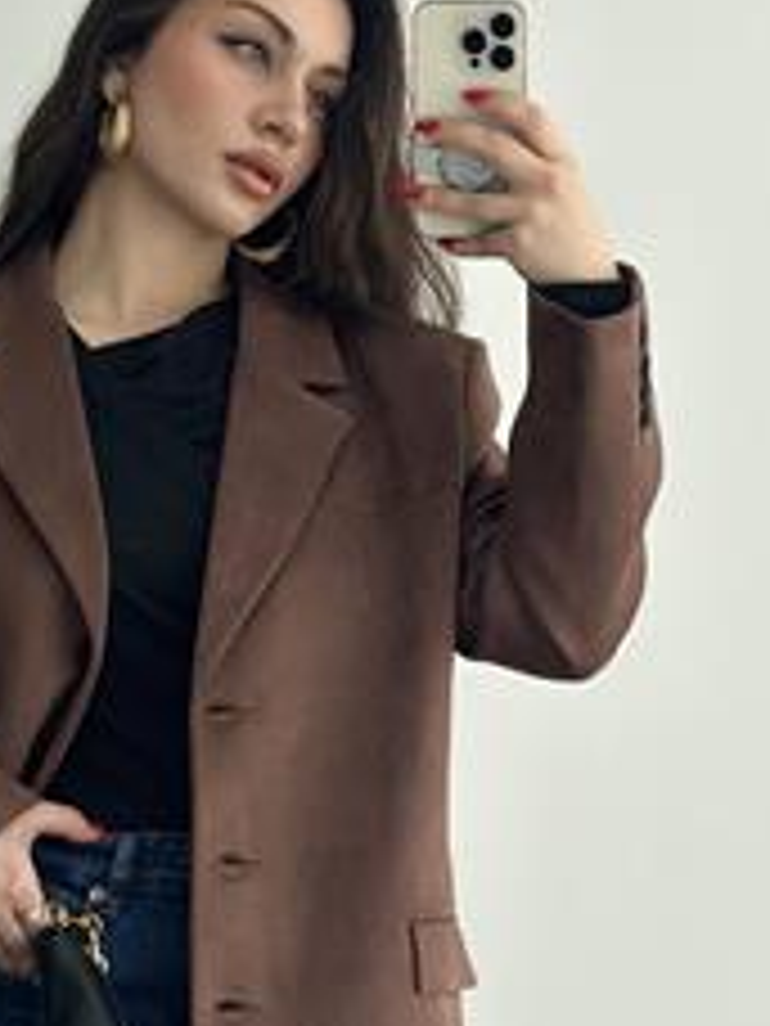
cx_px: 261
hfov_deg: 13.2
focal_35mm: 112
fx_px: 3322
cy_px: 817
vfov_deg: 17.4
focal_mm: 6.86
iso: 80
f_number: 1.78
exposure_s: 1/836
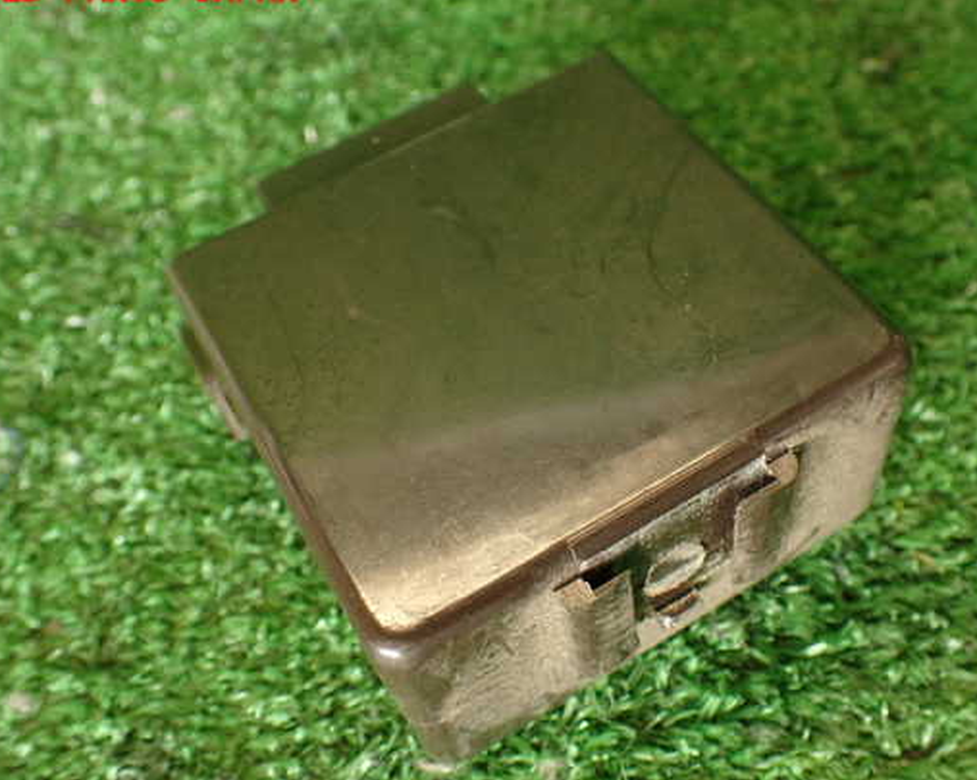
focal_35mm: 37
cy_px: 399
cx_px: 526
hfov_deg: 49.1
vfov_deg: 40.1
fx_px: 1069
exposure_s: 1/50
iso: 200
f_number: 2.4
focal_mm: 5.79
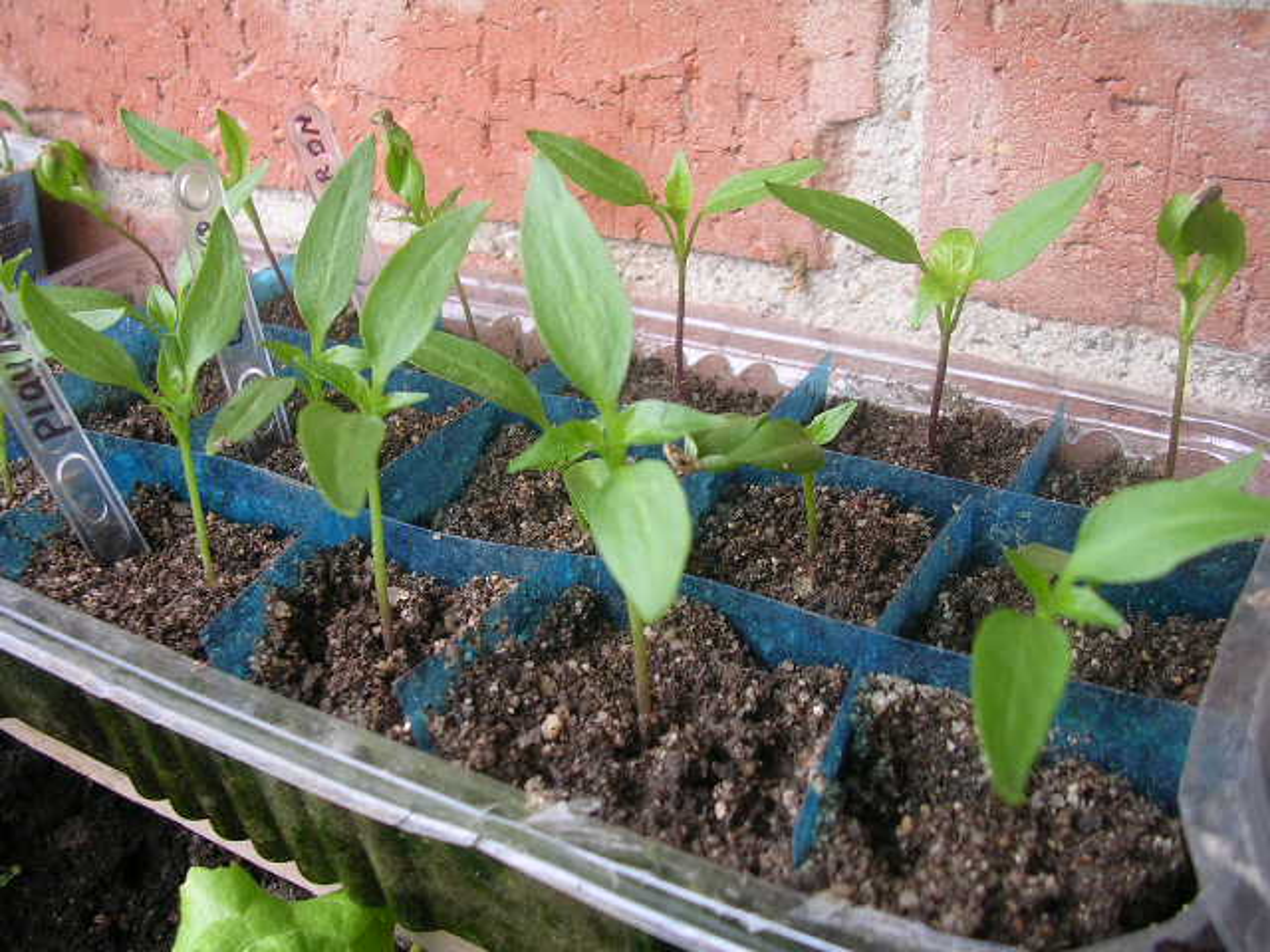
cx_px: 635
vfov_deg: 37.7
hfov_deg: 49.0
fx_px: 1394
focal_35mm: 38
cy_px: 476
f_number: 2.8
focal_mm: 5.8
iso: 50
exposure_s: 1/8.4
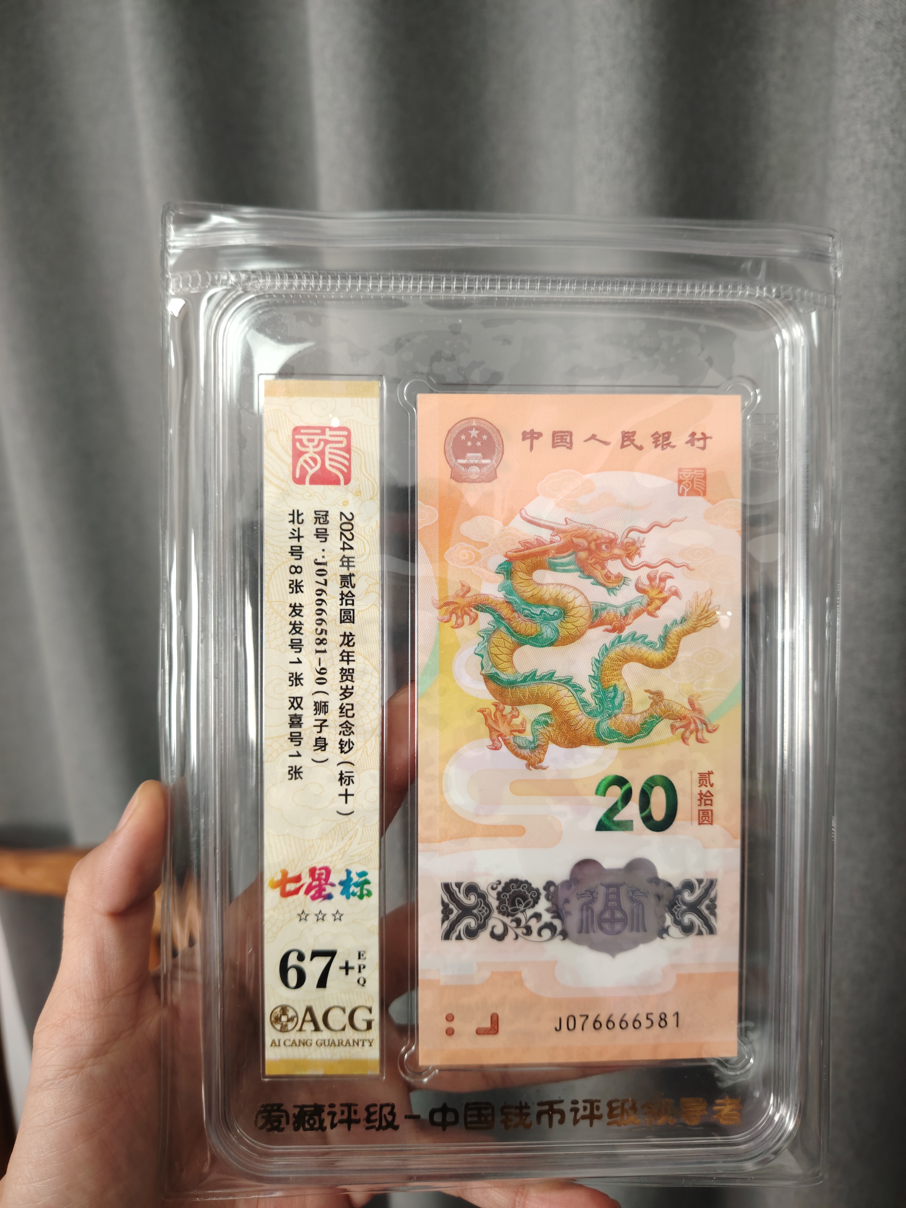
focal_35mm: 24
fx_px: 838
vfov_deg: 71.6
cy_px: 604
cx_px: 453
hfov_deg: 56.8
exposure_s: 1/33.3
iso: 747
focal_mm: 5.25
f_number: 1.75
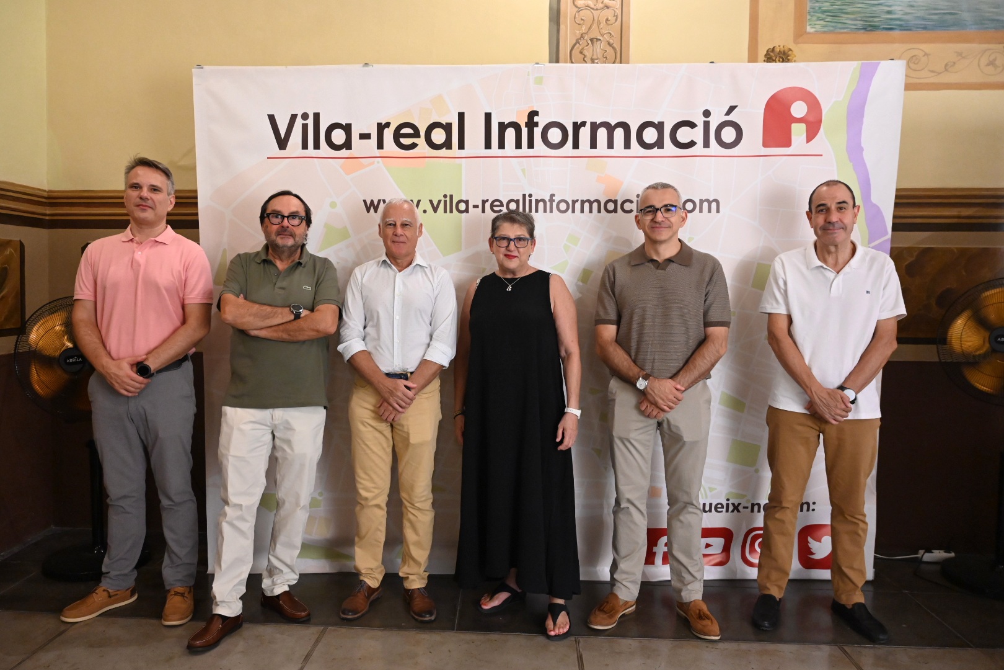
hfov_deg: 67.4
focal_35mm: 27
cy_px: 335
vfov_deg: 47.9
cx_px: 502
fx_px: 753
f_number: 4
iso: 6400
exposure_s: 1/323
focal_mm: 27
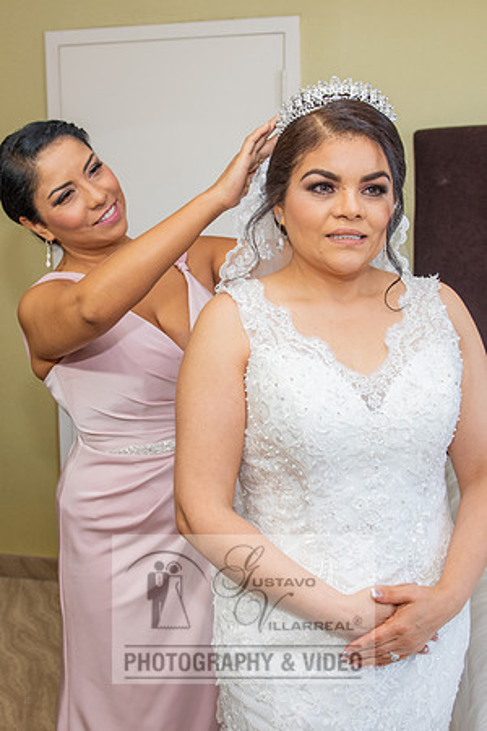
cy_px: 365
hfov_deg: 30.2
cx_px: 216
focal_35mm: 44
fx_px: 901
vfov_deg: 44.2
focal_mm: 29
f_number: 5.6
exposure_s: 1/125
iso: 640
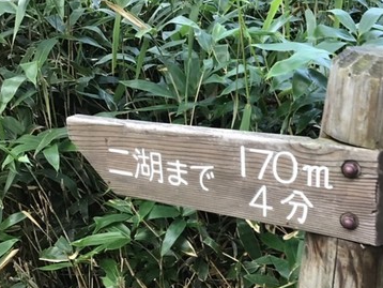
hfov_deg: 47.5
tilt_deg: -30.9
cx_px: 234
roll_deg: +0.5
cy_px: 155
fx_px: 432
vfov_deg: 36.8
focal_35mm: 39
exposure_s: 1/30
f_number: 2.4
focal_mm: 3.3
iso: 100
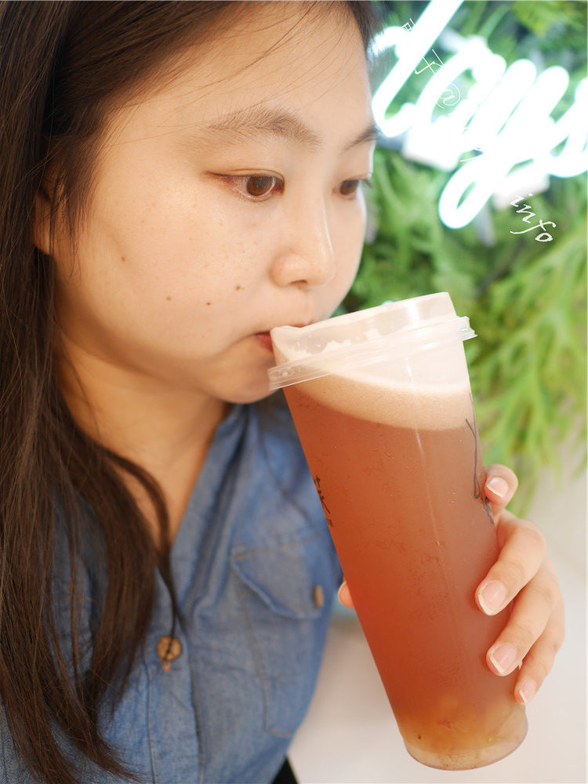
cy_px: 392
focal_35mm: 30
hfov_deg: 46.8
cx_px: 294
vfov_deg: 60.0
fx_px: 679
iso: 200
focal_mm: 15
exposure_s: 1/80
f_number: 1.7
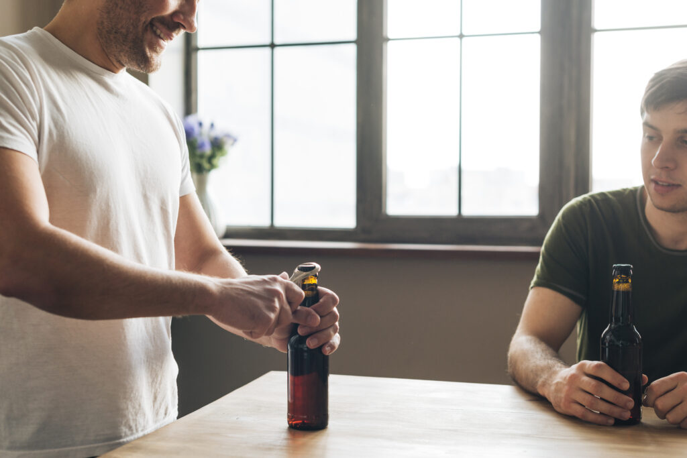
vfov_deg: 27.0
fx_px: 954
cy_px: 229
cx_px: 344
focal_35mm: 50
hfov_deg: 39.6
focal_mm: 50
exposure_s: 1/160
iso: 320
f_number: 3.5
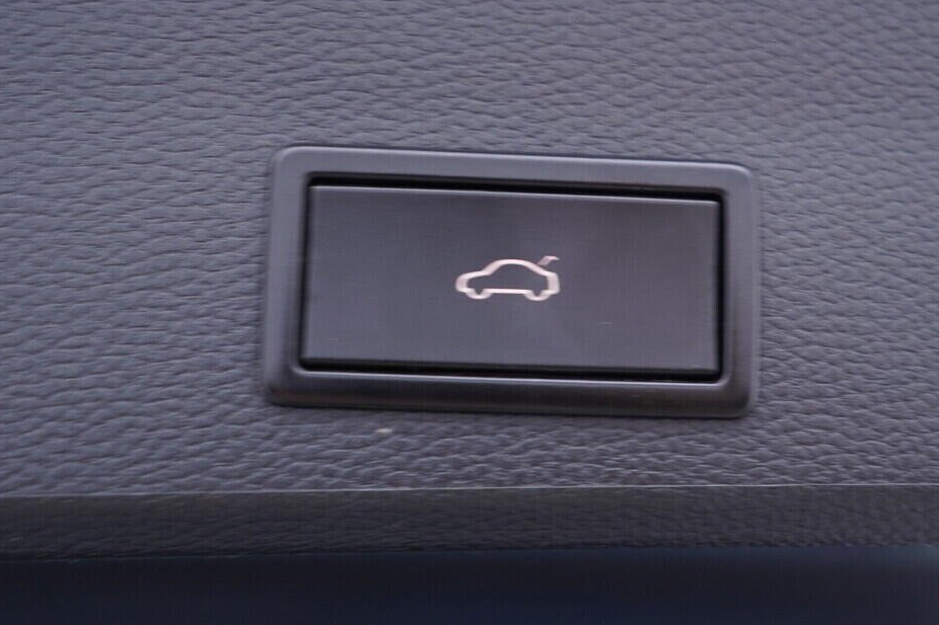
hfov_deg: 35.6
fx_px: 1460
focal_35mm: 56
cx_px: 540
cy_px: 208
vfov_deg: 24.1
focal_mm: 24
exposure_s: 1/40
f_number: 2.8
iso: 200
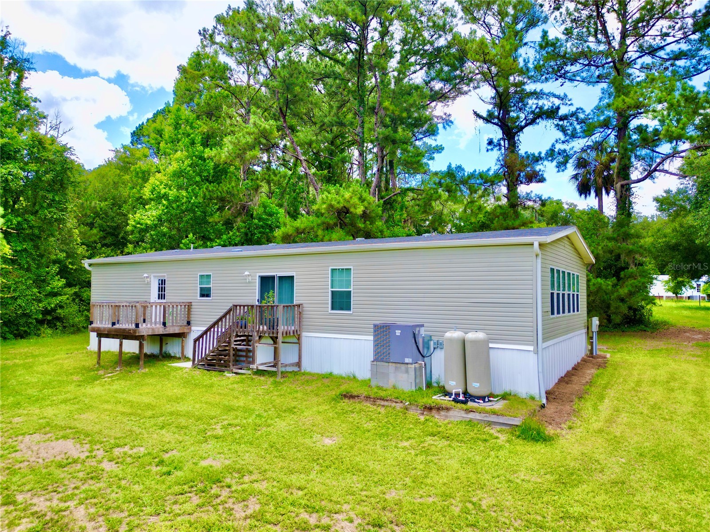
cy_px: 266
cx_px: 355
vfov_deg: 56.8
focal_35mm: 24
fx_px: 492
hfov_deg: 71.6
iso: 110
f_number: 1.7
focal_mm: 6.72
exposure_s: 1/1250
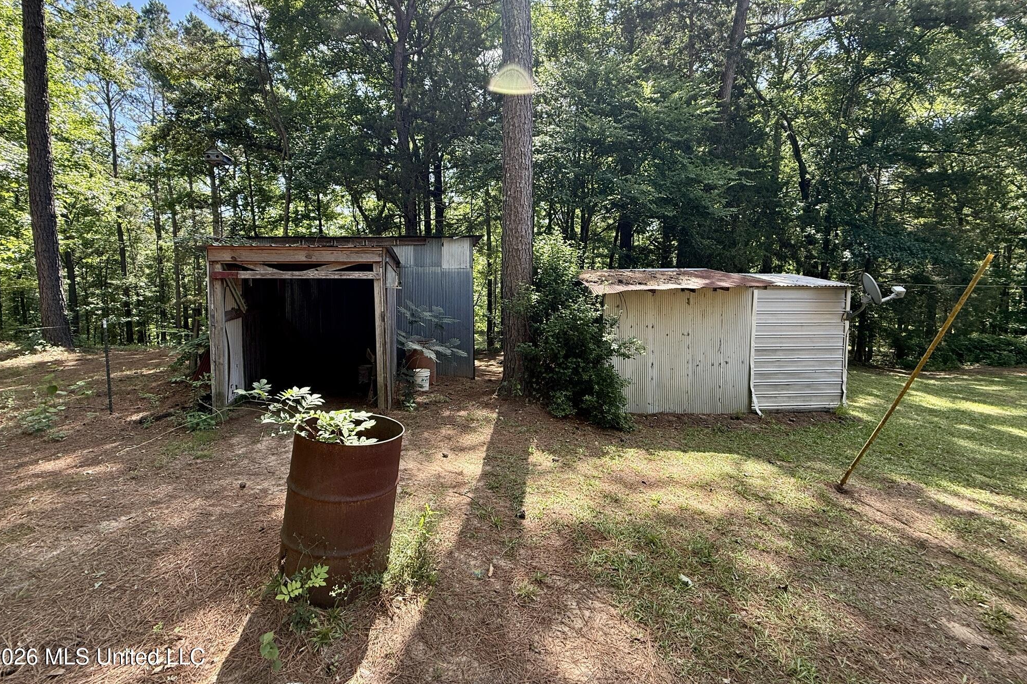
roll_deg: +0.0
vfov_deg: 76.9
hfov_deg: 100.4
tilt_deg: -3.6
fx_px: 428
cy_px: 296
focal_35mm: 15
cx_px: 499
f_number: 2.2
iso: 50
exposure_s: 1/149
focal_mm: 2.22
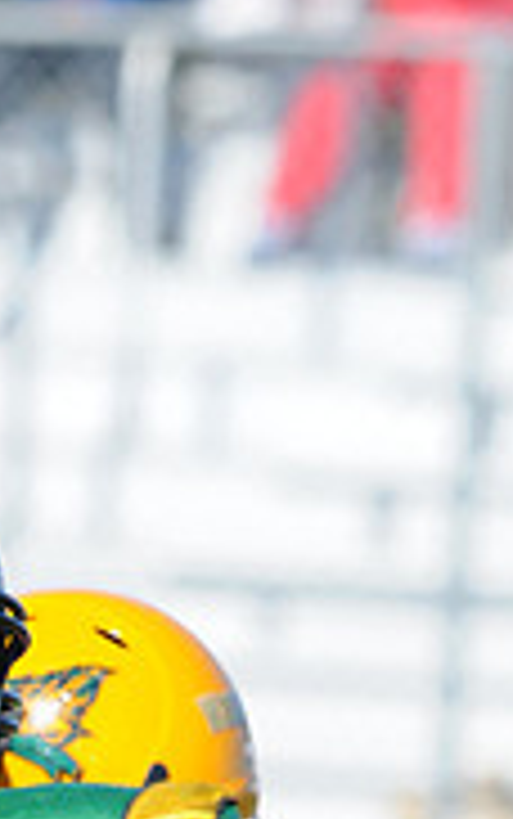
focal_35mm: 1461
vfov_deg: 1.4
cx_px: -250
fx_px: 32630
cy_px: 1292
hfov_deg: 0.9
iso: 200
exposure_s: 1/500
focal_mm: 300
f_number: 7.1
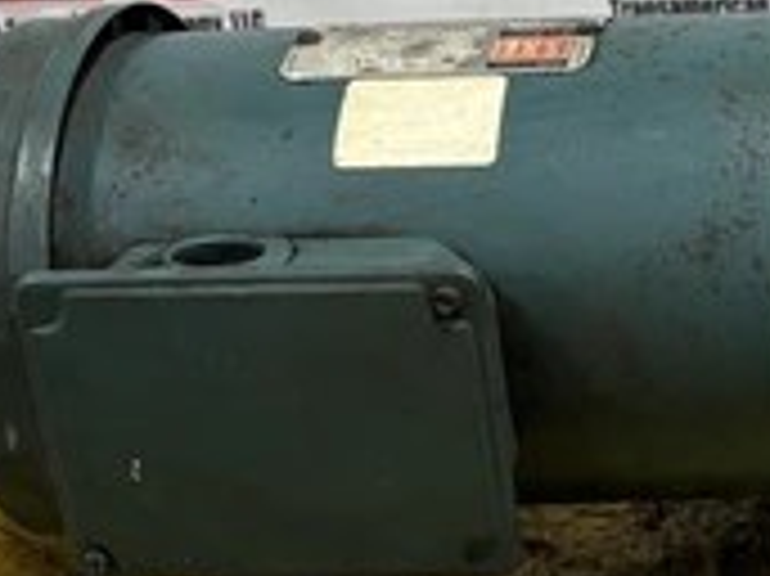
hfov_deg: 16.3
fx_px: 2534
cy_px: 277
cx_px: 1009
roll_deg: +1.7
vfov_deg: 13.0
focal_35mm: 114
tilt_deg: -27.2
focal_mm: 5.96
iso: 250
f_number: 1.6
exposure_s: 1/60
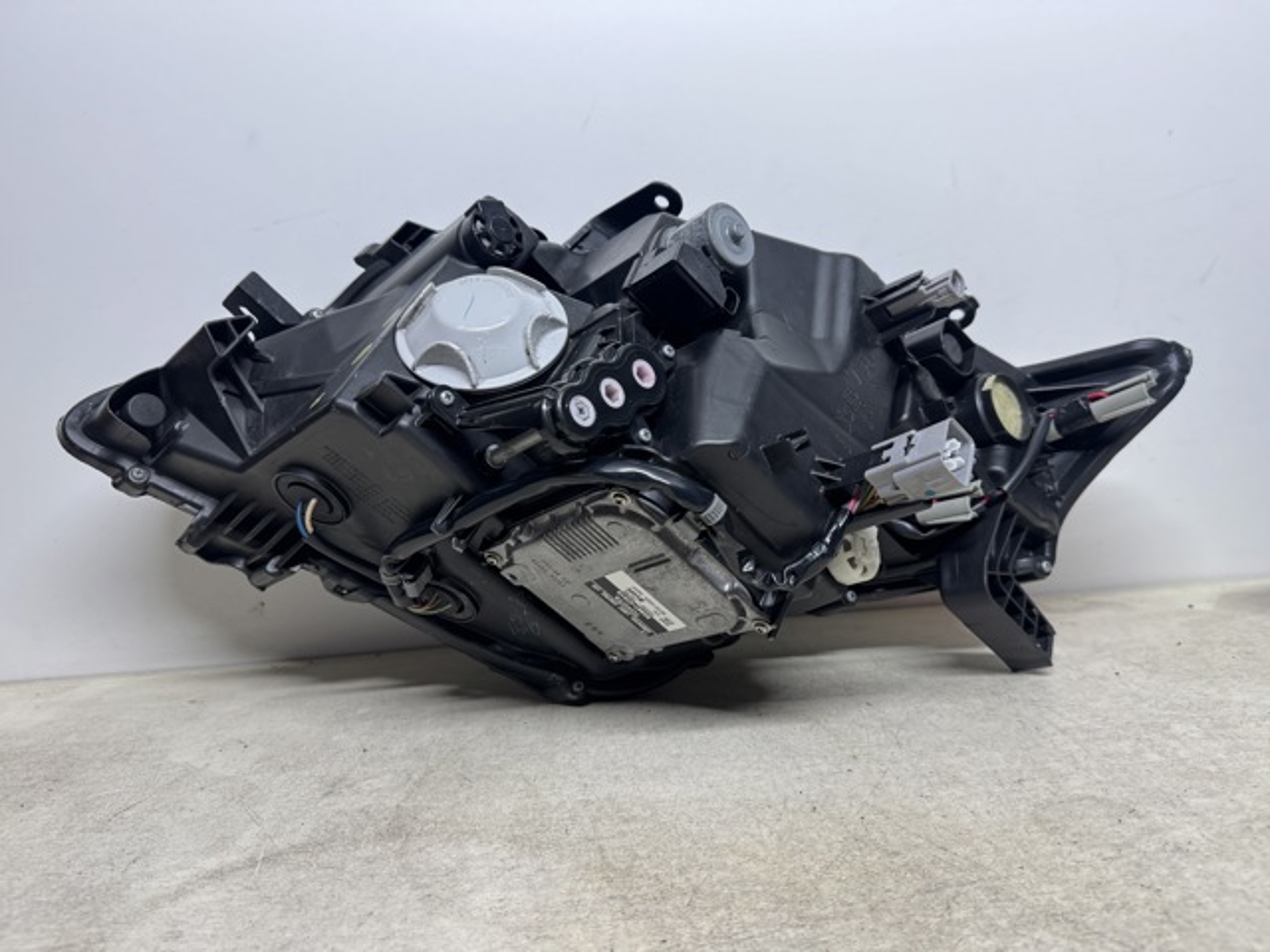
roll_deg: +5.2
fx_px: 881
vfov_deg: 56.8
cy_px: 476
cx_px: 635
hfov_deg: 71.6
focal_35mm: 24
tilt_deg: -7.5
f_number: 1.78
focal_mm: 6.76
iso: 160
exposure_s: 1/100
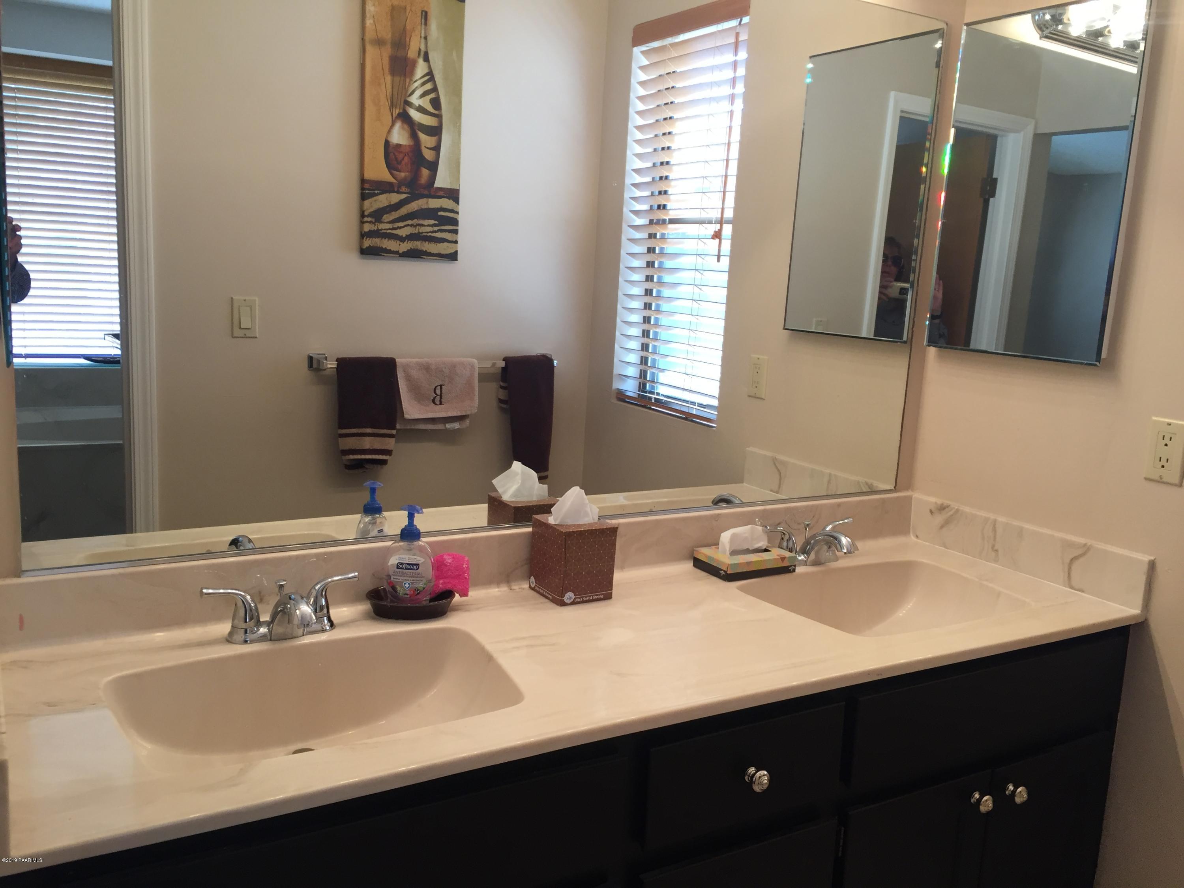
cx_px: 592
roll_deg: -4.7
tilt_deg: -8.3
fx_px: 992
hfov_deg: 61.7
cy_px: 444
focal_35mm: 29
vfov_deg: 48.2
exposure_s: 1/33
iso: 32
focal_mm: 4.15
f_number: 2.2
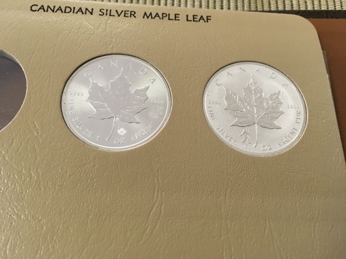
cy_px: 130
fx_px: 290
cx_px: 173
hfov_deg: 61.7
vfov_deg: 48.2
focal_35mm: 29
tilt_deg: -66.6
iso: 80
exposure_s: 1/30
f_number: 2.2
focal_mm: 4.15
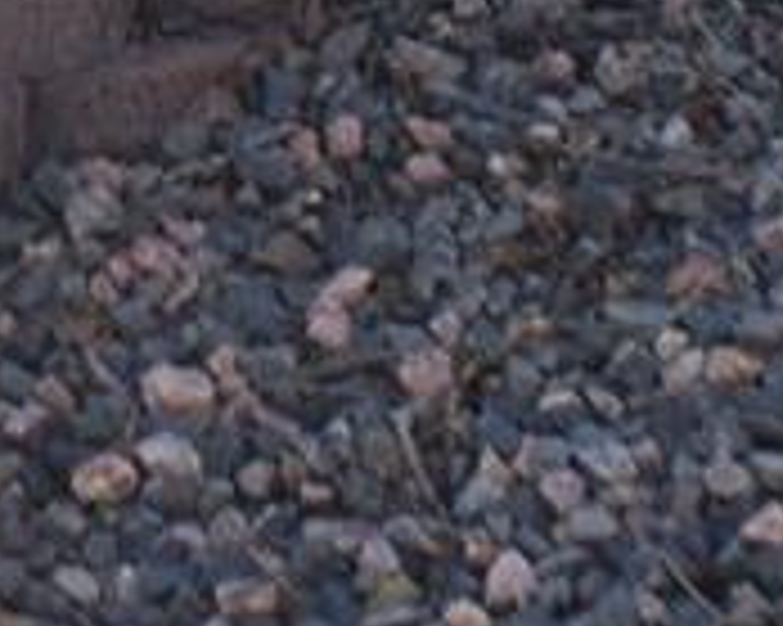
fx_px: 6601
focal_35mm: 285
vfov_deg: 4.9
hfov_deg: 6.7
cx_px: -414
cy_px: -1743
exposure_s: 1/250
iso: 400
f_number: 8
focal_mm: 22
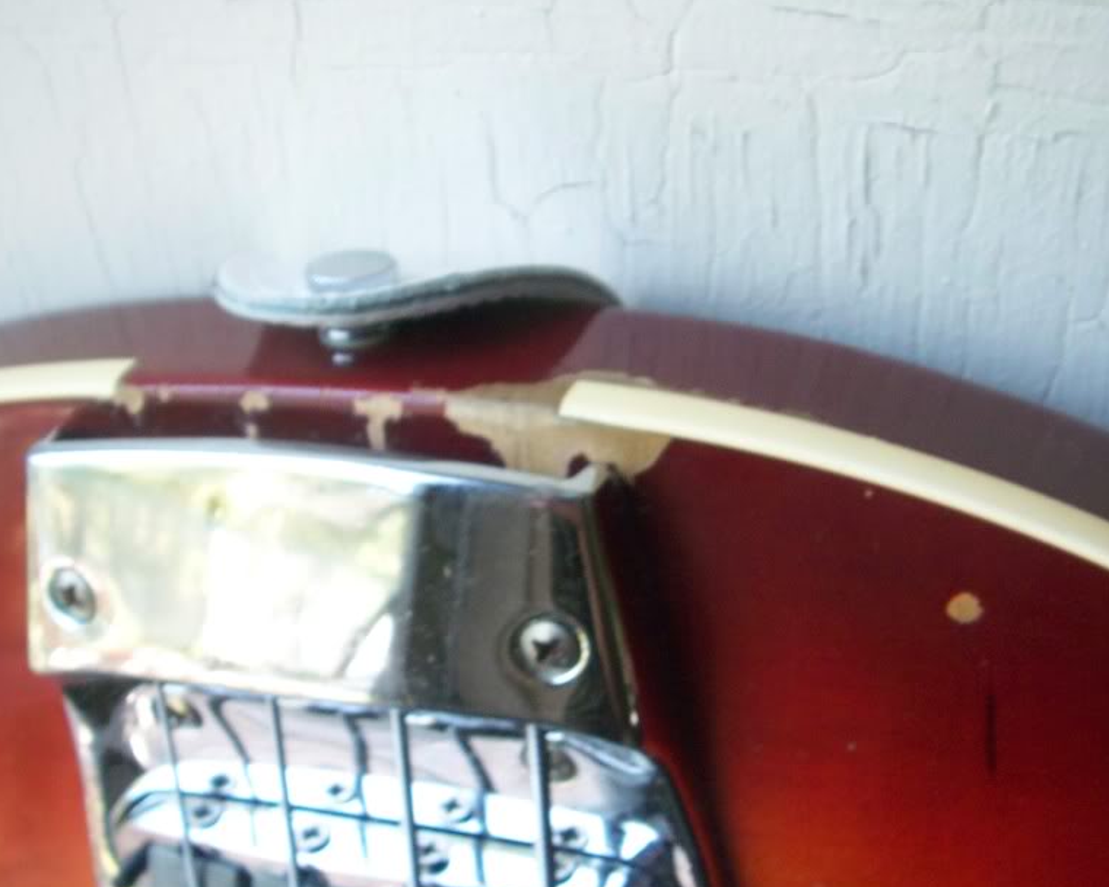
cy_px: 507
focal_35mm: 50
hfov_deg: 37.3
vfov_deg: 30.2
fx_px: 1641
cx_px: 554
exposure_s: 1/25
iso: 200
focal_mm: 6.3
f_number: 3.9
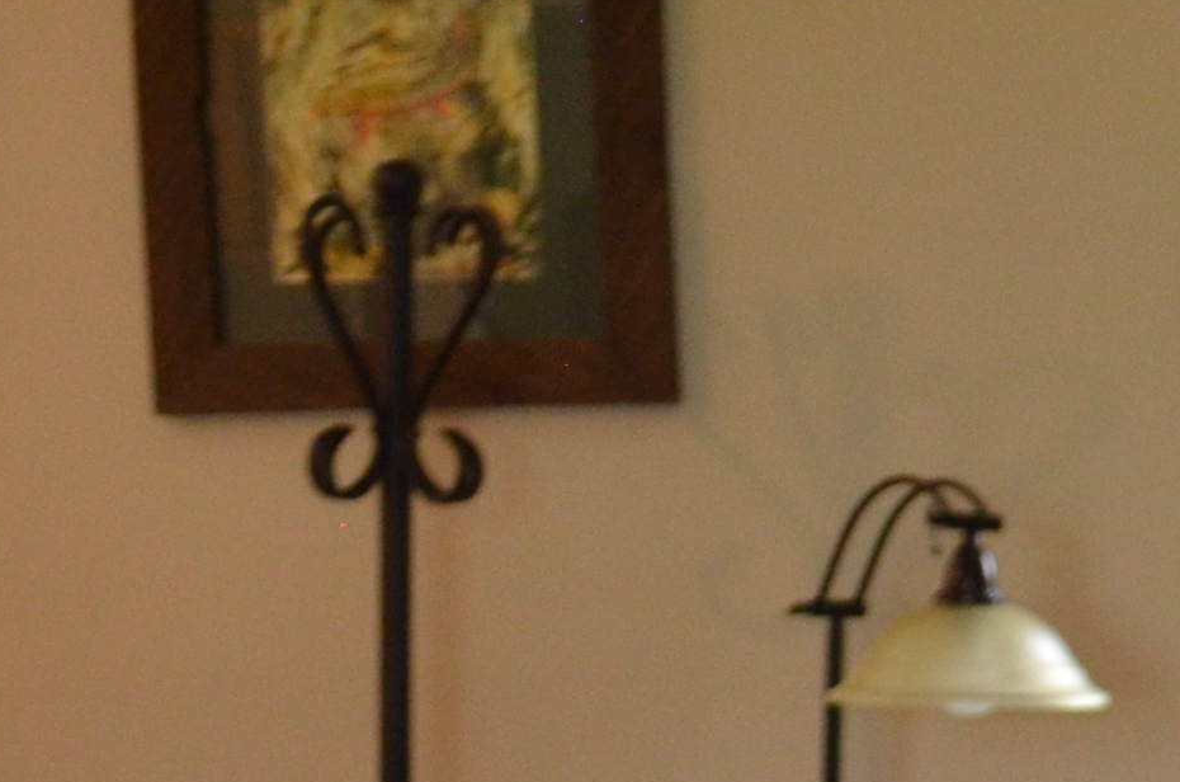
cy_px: 1126
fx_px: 4678
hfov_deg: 12.5
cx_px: 2440
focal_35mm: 143
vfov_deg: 9.3
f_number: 3.5
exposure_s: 1/60
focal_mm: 18
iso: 800
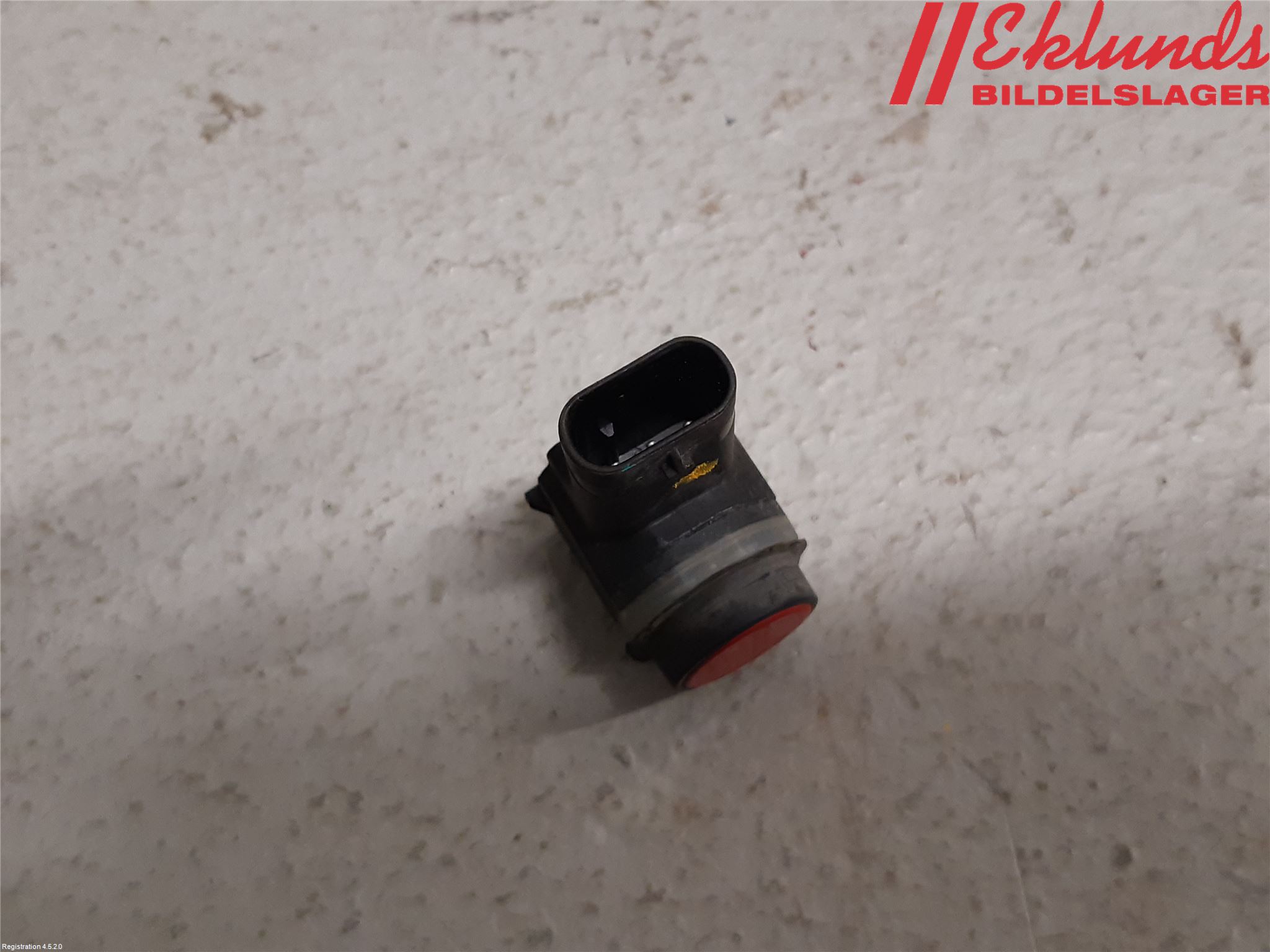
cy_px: 476
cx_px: 635
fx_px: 954
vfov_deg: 53.1
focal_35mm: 26
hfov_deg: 67.3
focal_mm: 3.93
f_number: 1.7
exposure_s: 1/50
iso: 160
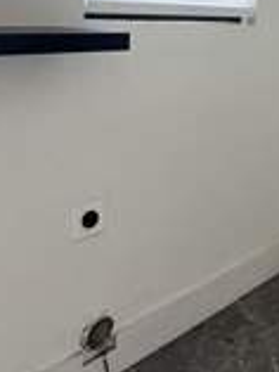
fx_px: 612
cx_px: 404
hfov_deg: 21.9
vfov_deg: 32.8
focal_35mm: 57
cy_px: 76
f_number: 2.2
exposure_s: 1/121
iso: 320
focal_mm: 2.22
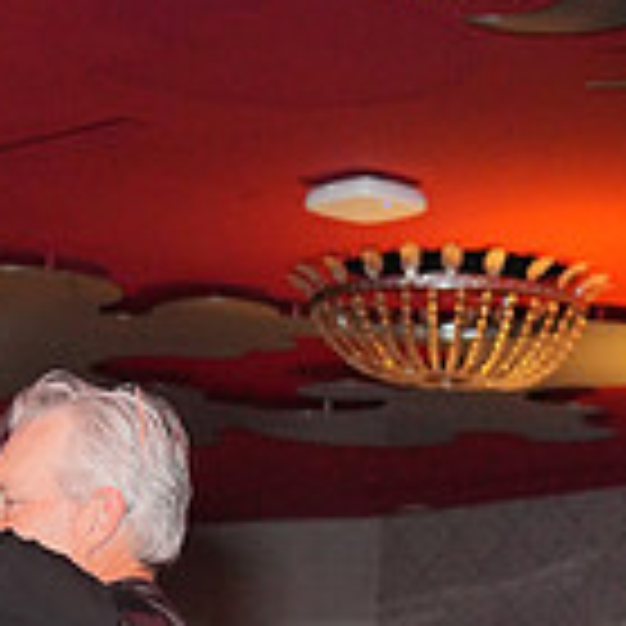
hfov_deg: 10.2
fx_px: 3417
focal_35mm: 167
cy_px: 1247
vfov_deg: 9.7
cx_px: -236
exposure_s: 1/200
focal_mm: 47
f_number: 4
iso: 4000
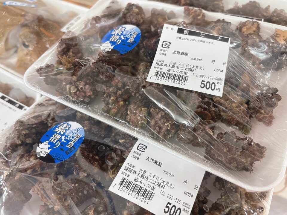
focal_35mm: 26
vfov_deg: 53.1
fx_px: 216
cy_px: 108
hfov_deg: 67.3
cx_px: 144
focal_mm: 5.96
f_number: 1.6
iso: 125
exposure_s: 1/60
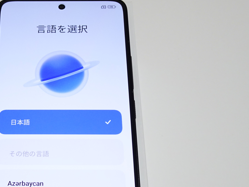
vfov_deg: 25.0
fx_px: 417
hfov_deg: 32.5
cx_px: 56
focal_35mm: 58
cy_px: 138
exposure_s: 1/13
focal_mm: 5.57
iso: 200
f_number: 4
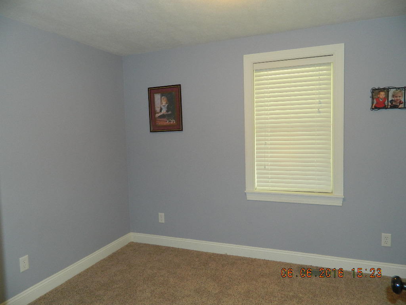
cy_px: 152
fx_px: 293
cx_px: 203
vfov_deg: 54.9
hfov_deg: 69.4
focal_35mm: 25
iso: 200
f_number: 3.1
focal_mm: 4.5
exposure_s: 1/30
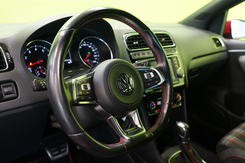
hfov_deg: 58.7
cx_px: 122
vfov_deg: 41.1
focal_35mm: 32
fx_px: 218
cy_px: 82
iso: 800
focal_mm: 32
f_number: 4.5
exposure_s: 1/10
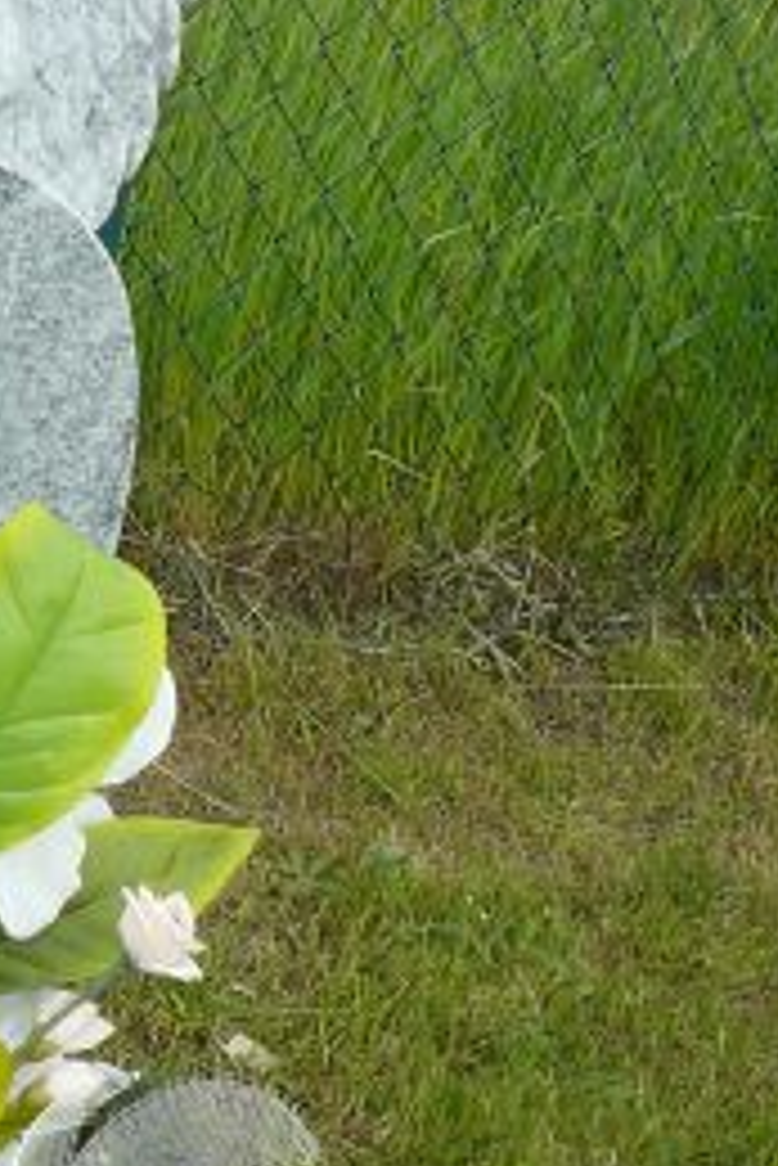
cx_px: -256
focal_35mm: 90
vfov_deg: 22.4
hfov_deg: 14.5
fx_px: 2913
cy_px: 851
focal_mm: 5.2
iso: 80
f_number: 2.8
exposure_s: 1/1000
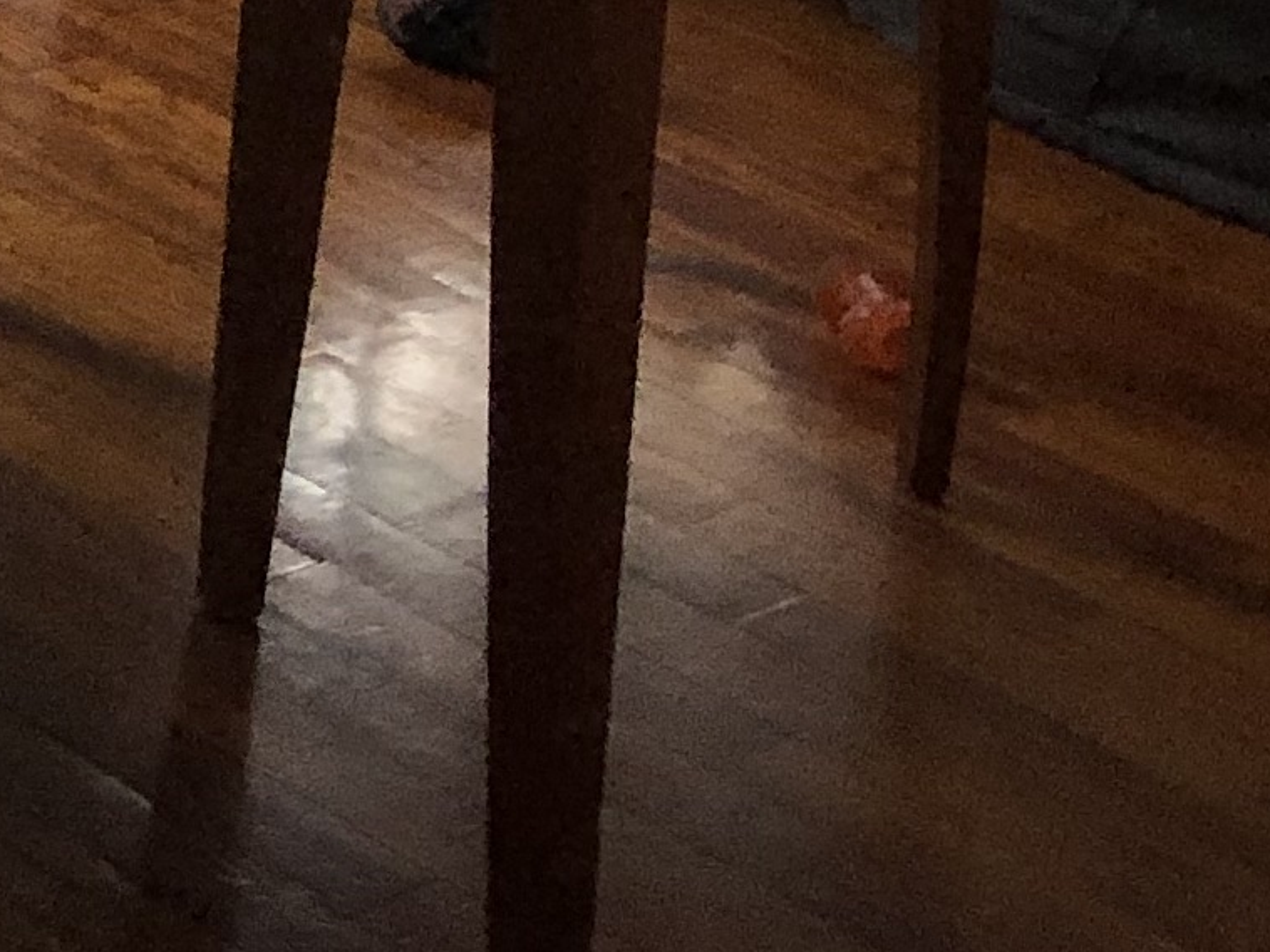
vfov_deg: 9.4
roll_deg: -2.1
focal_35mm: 149
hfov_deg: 11.8
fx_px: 5465
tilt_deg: -12.6
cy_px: -885
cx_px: -1280
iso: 40
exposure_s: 1/25
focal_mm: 3.99
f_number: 1.8
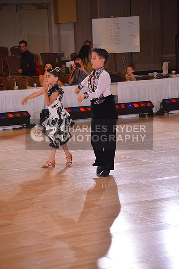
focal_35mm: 120
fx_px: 894
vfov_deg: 17.1
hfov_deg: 11.4
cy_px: 134
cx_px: 90
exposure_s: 1/250
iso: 2000
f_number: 5.3
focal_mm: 120
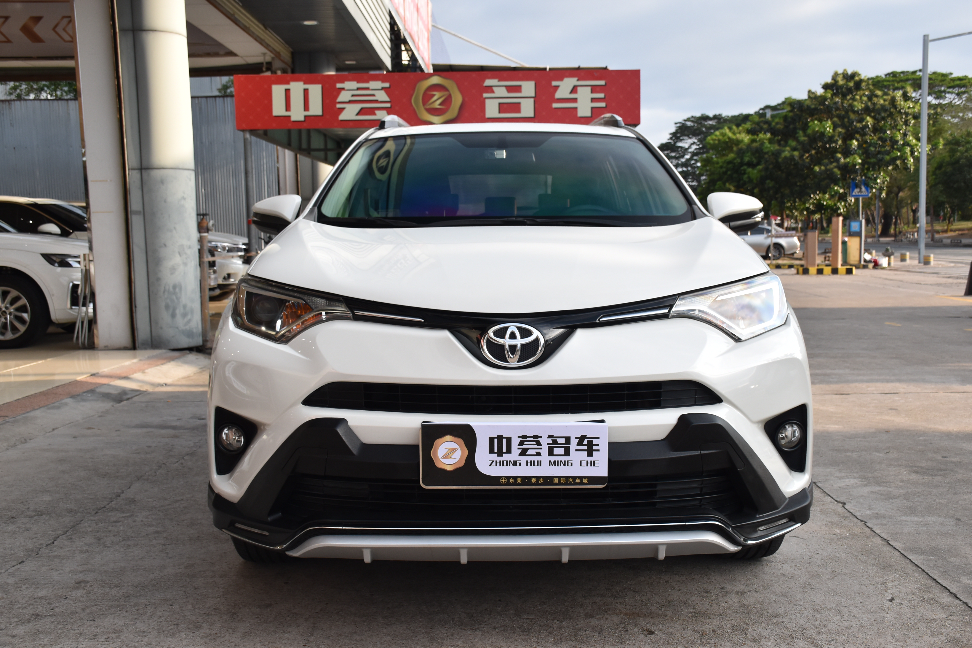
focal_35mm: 36
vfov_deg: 36.9
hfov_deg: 53.1
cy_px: 324
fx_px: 972
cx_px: 486
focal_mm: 24
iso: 400
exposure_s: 1/250
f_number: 8
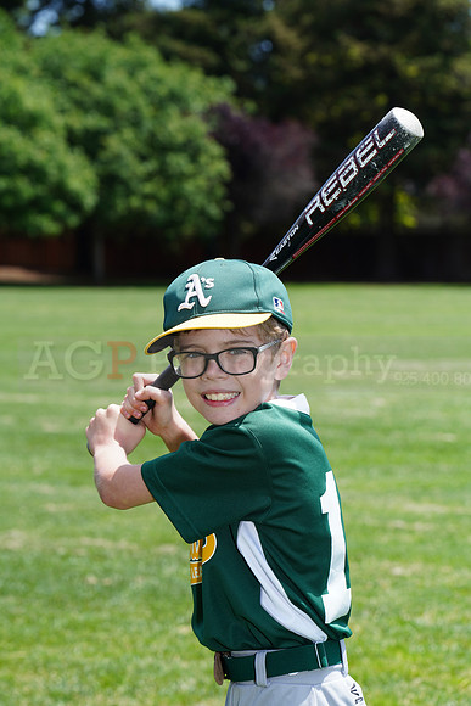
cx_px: 236
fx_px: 3040
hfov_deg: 8.9
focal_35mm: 155
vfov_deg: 13.2
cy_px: 353
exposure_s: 1/200
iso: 200
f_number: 10
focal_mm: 155
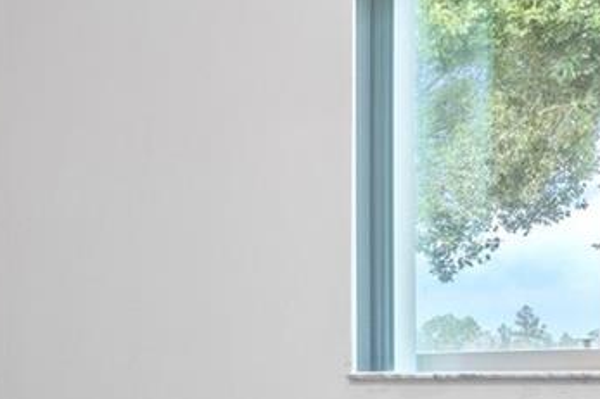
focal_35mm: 83
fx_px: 1383
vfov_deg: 16.0
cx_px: 142
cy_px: 420
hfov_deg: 24.2
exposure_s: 1
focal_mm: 18
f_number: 8
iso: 640
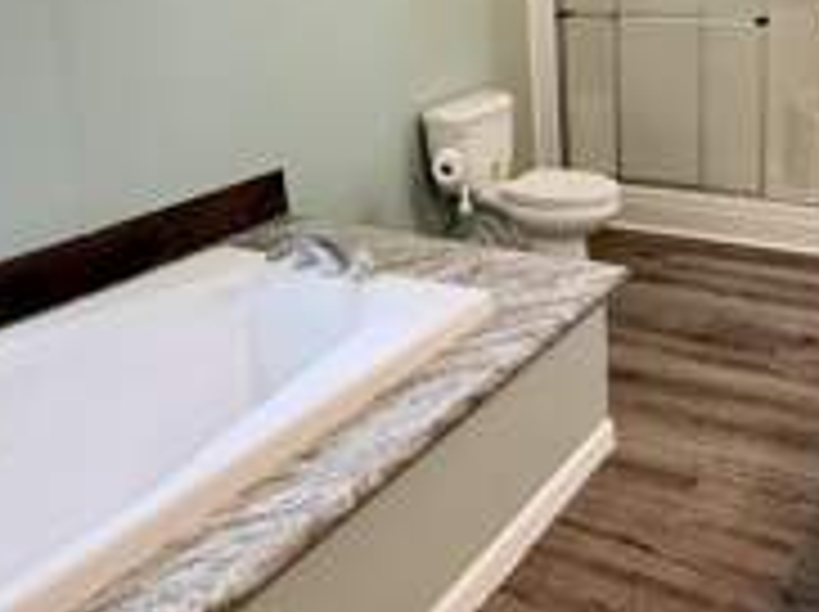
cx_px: 662
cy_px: 128
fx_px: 874
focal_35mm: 37
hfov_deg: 47.3
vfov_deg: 37.3
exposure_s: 1/60
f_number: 2.2
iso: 200
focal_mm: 2.22
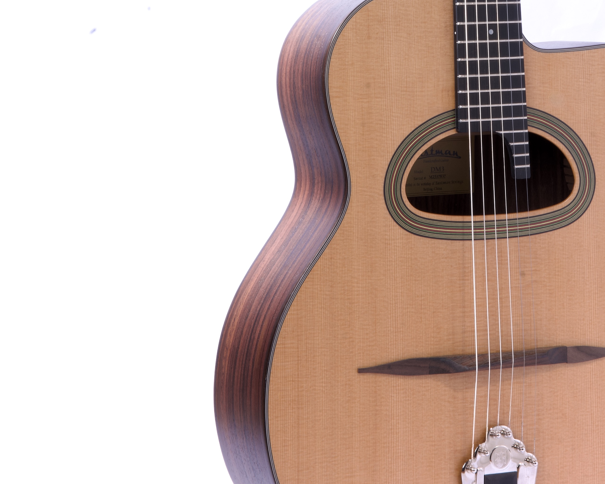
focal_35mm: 149
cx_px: 446
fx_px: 2668
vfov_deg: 10.2
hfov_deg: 12.9
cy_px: -53
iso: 100
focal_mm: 68
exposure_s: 1/50
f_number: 22
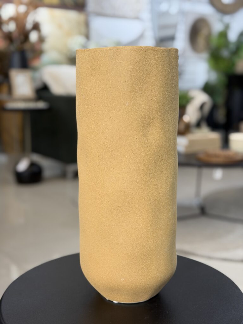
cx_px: 122
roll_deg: -0.4
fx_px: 449
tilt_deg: -10.5
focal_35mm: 48
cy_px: 162
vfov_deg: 39.7
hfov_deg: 30.3
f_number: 1.78
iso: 80
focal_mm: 6.76
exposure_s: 1/60
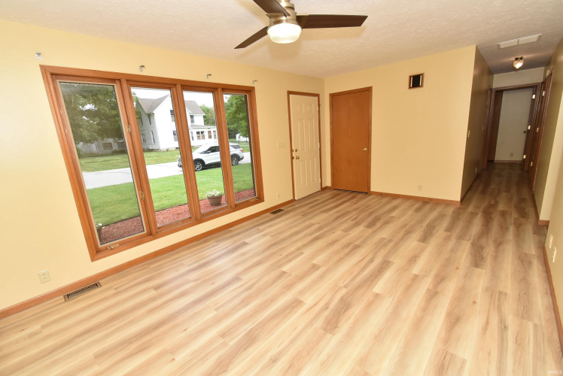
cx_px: 282
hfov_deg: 100.3
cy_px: 188
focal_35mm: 15
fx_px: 235
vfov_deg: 77.4
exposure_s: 1/100
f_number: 8
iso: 400
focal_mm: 10
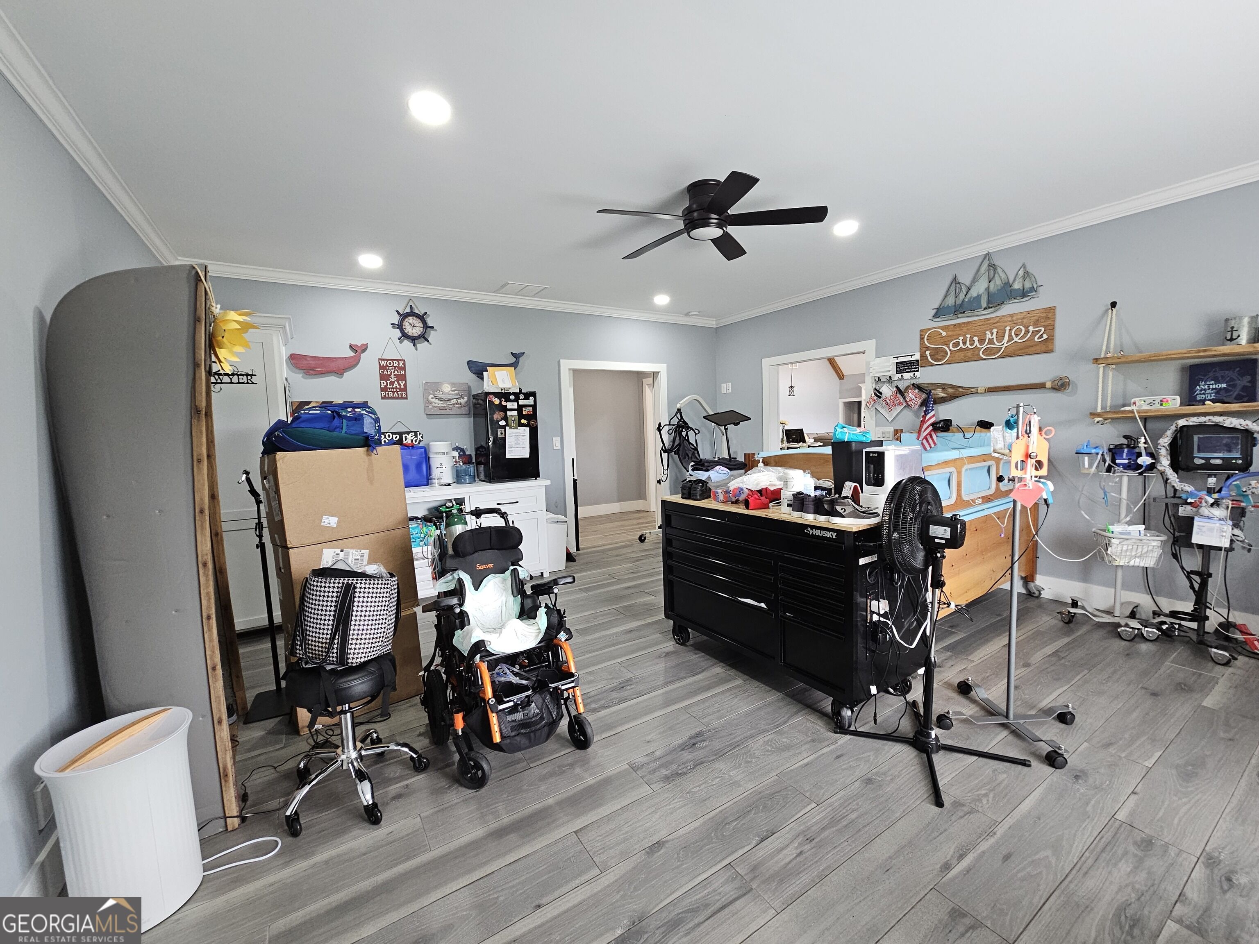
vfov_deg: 89.9
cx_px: 630
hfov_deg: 106.2
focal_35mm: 13
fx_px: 473
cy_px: 472
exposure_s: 1/60
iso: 250
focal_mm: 2.2
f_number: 2.2
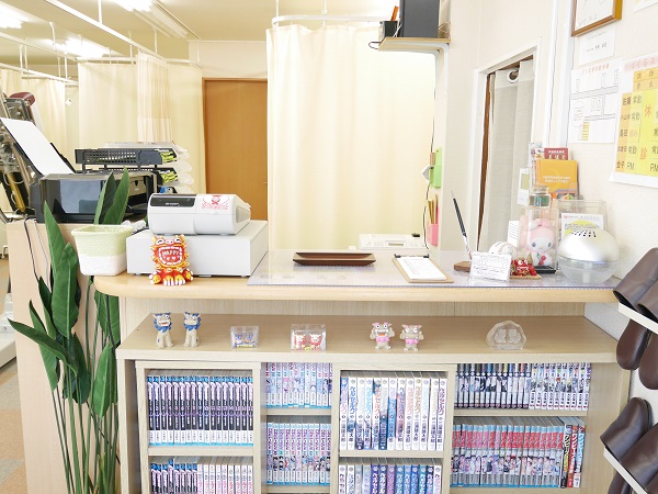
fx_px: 608
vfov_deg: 44.2
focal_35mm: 32
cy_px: 247
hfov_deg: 56.8
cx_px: 329
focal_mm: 16
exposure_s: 1/60
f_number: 4
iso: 800
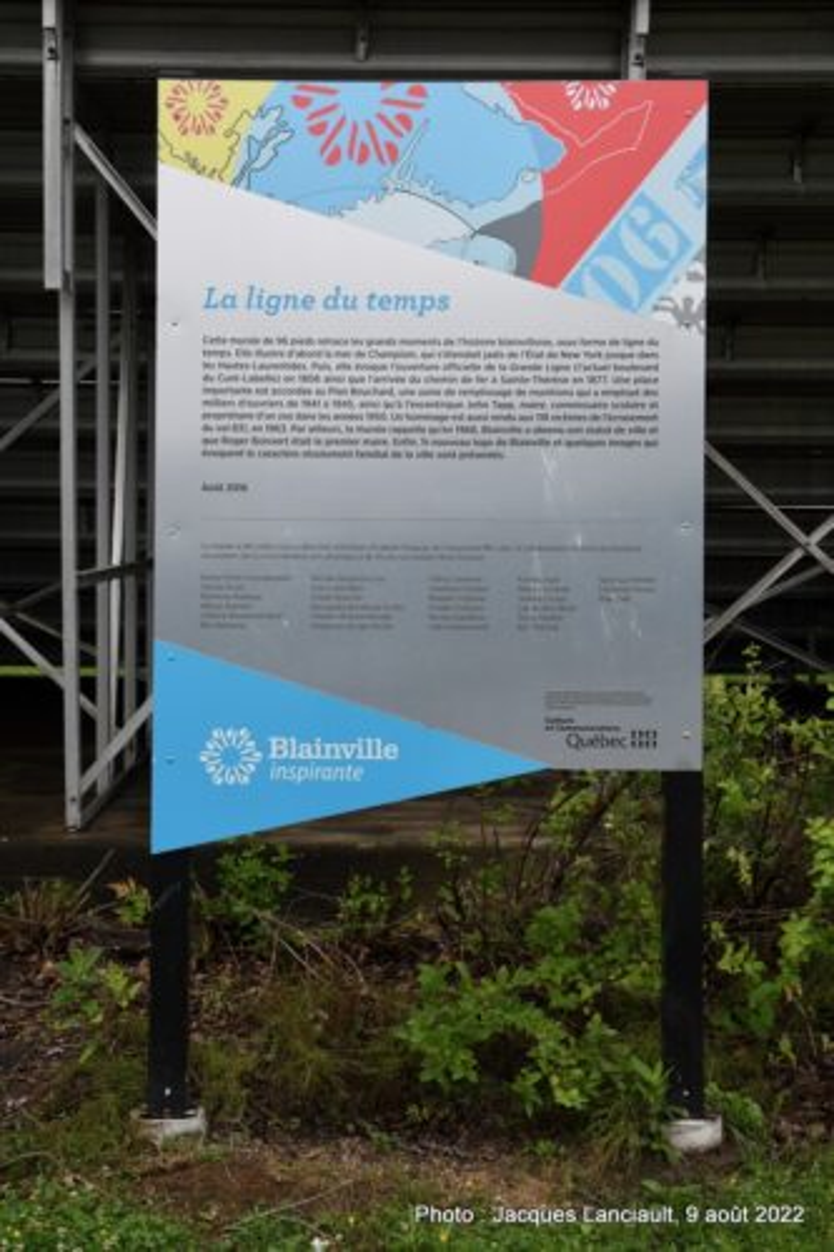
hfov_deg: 22.6
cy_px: 626
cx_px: 417
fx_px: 2086
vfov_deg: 33.4
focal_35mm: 60
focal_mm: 40
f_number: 6.3
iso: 100
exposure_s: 1/160
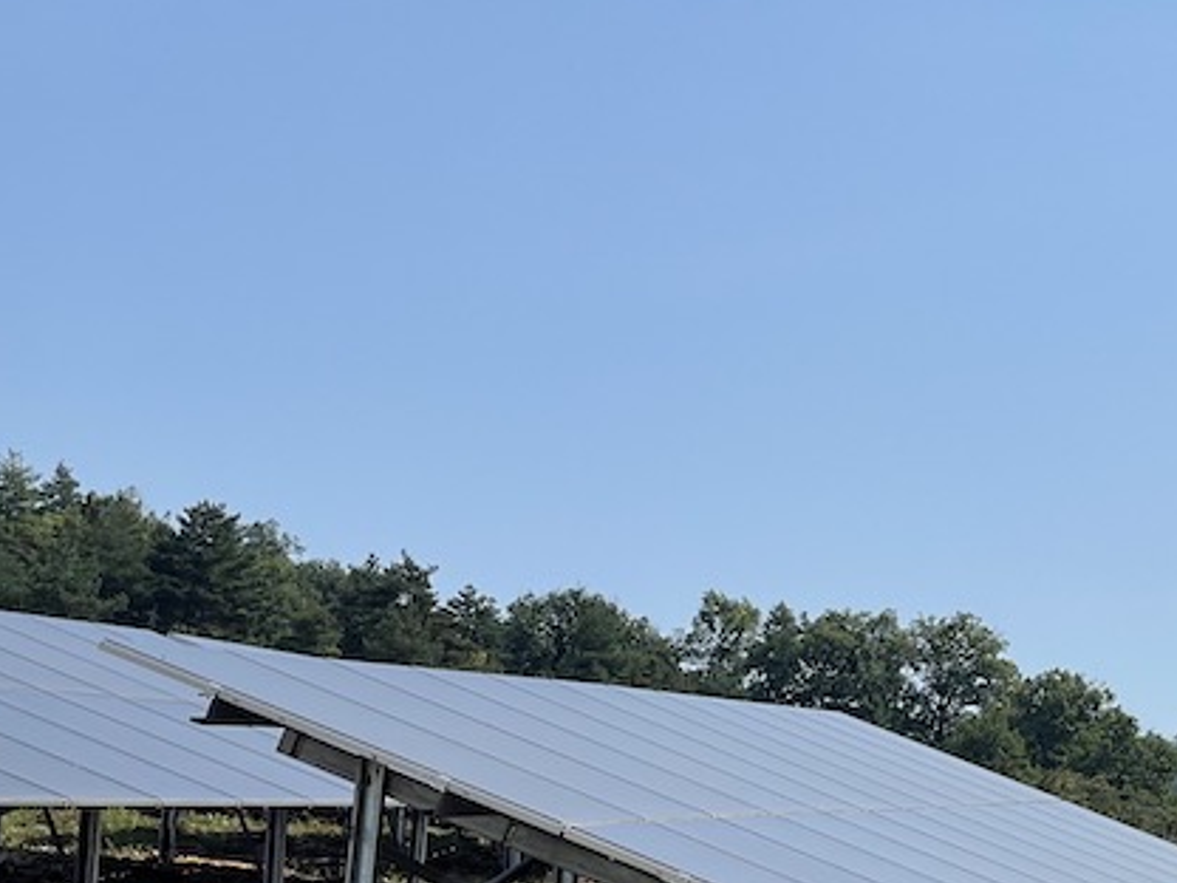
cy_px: 739
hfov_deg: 19.3
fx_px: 3400
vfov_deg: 14.7
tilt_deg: +7.0
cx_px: 1016
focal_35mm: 100
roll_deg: -3.1
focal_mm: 6
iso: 25
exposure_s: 1/3425
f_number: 2
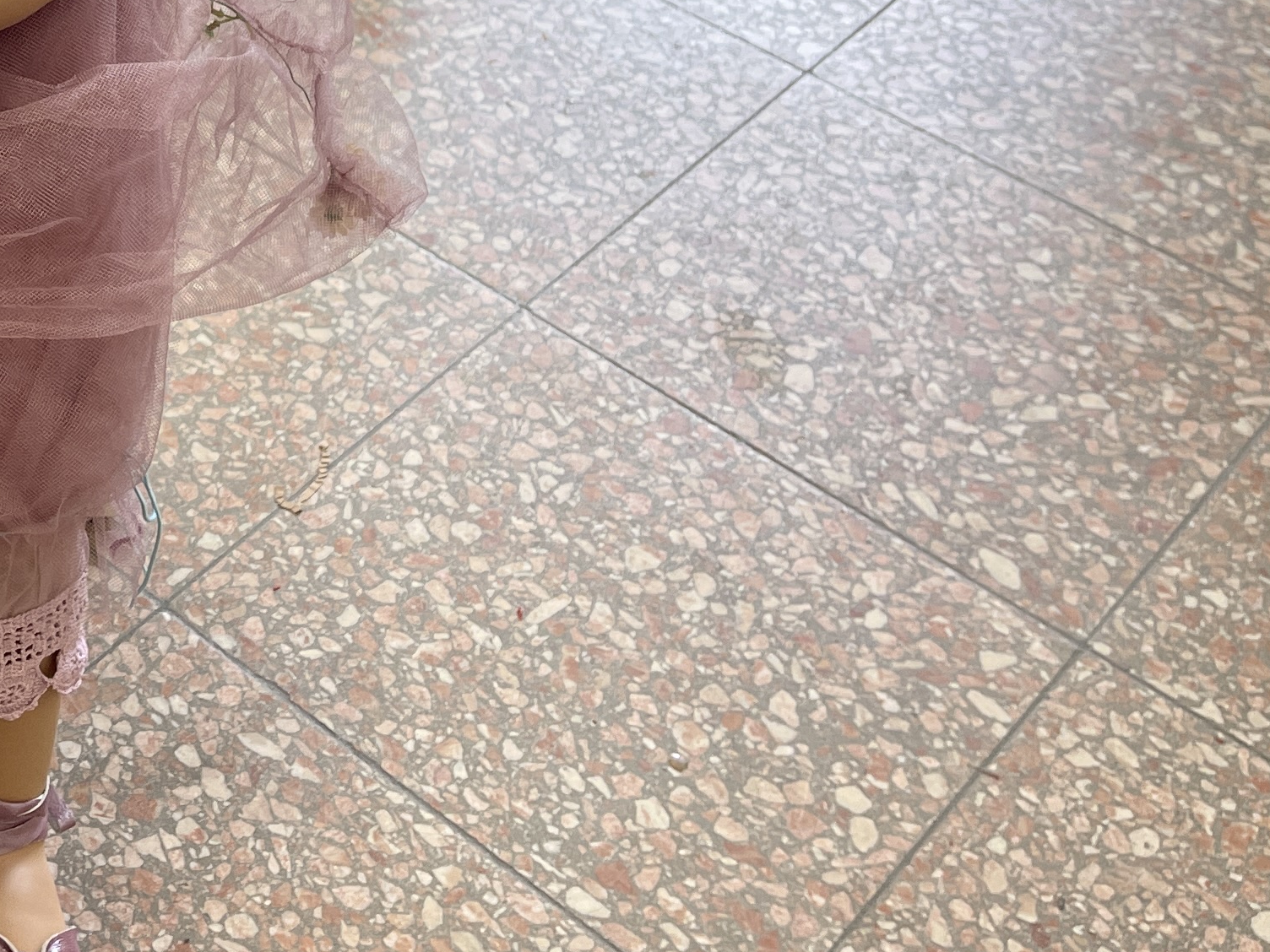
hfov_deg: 25.9
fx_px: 2458
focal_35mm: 67
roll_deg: -1.0
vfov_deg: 20.9
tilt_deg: -37.1
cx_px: -259
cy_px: -85
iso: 64
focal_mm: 5.1
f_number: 1.6
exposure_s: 1/121
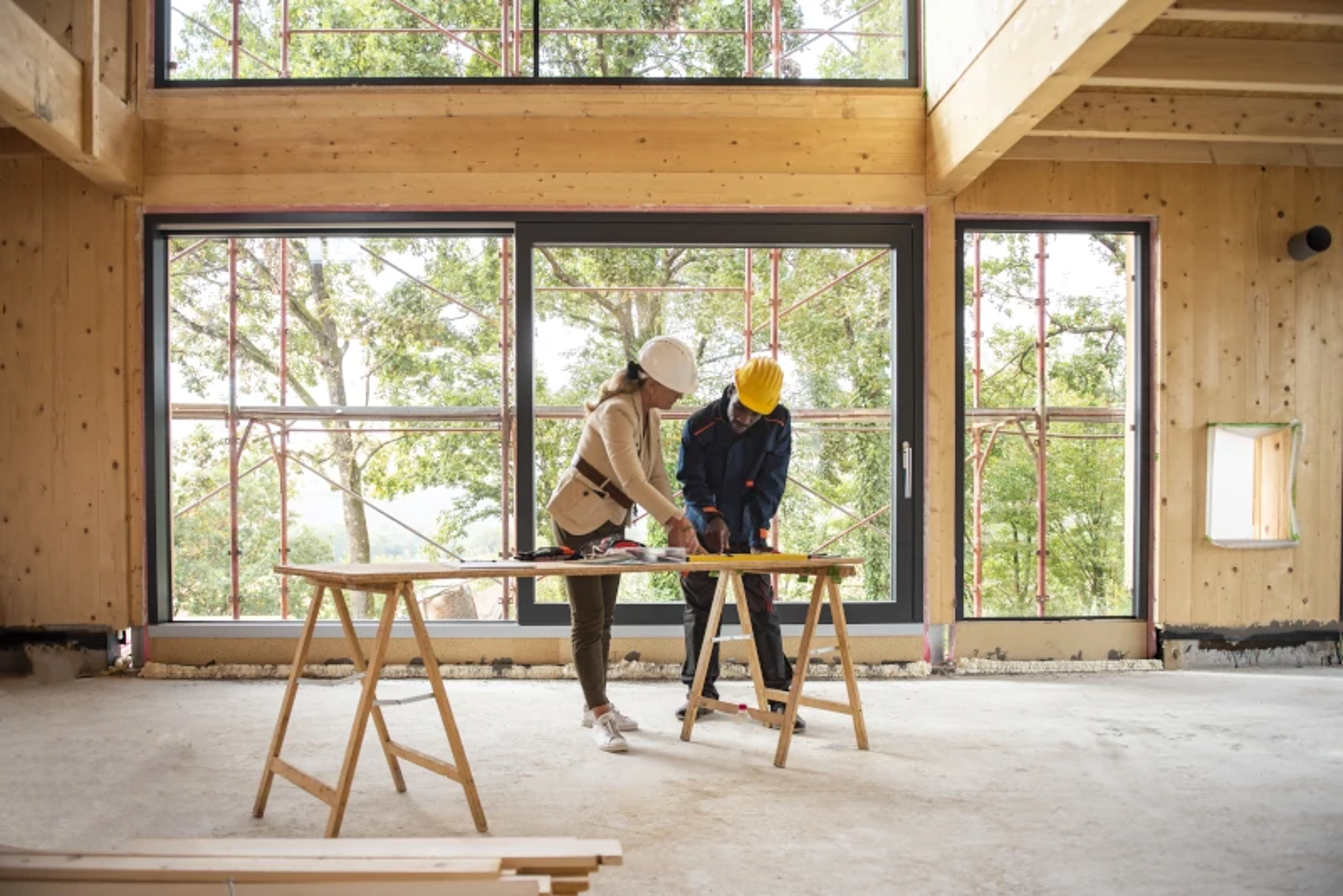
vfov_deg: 53.2
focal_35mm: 24
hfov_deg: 73.7
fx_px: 896
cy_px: 448
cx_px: 672
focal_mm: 24
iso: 200
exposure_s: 1/400
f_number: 2.8
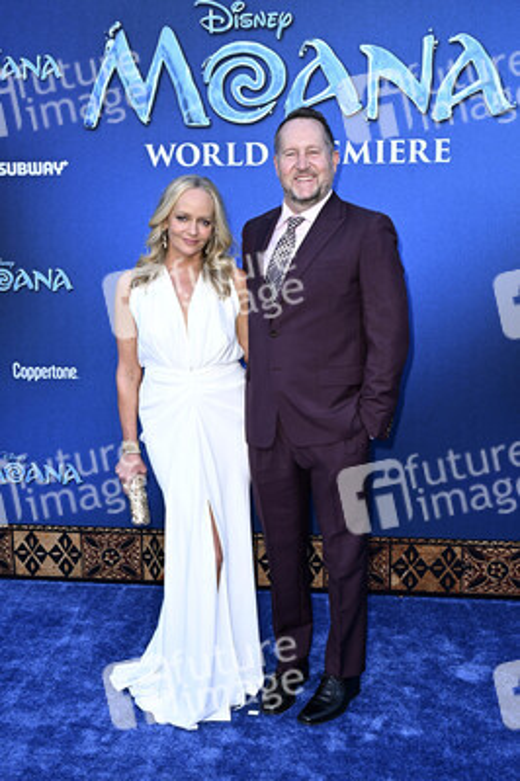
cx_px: 260
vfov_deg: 50.7
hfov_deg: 35.0
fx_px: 825
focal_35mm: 38
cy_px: 390
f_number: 6.3
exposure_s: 1/250
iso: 800
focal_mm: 38
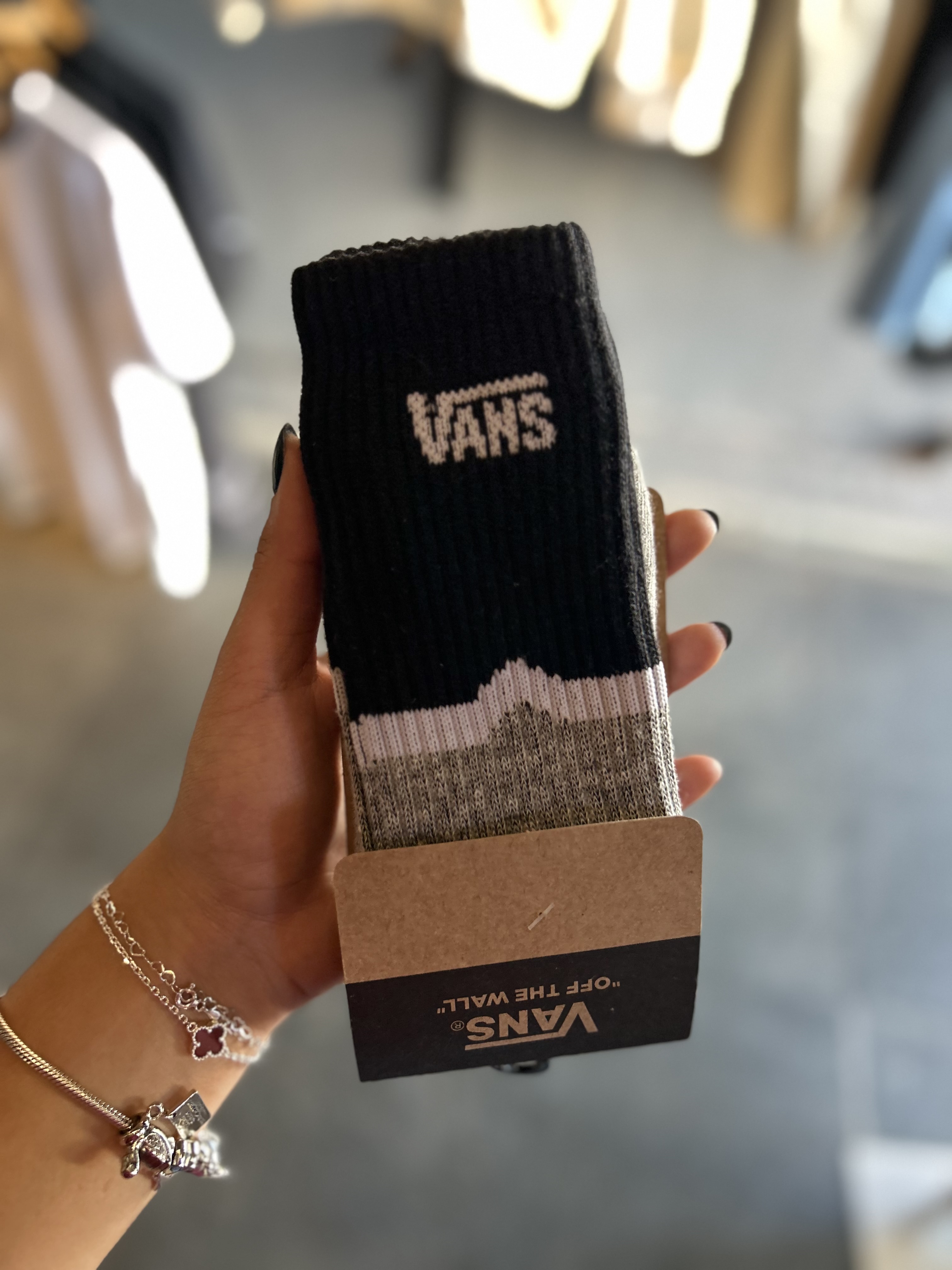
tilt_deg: -53.6
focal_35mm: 26
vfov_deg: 67.3
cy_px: 635
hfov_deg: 53.1
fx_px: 953
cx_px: 476
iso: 200
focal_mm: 5.7
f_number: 1.5
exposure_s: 1/60
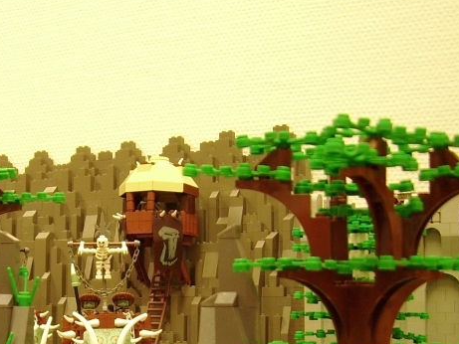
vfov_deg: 21.0
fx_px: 915
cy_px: 293
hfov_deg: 27.7
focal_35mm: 69
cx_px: 105
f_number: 2.8
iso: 100
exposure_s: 1/8
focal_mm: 5.95
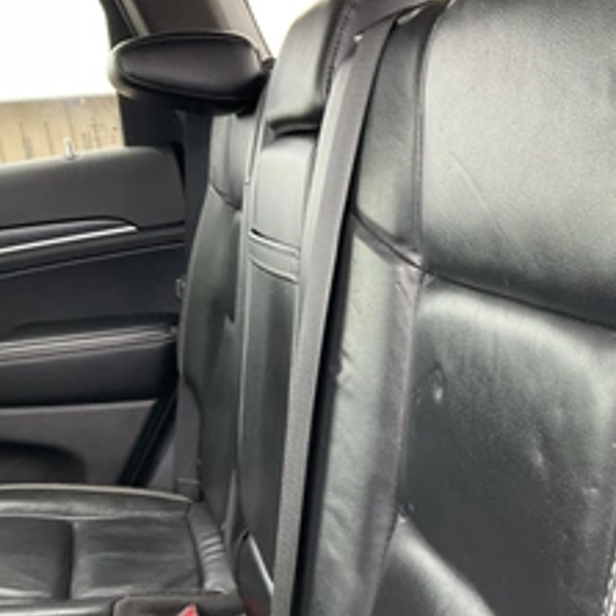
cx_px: 486
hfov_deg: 35.7
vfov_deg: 36.6
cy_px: 389
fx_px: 926
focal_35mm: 46
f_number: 1.8
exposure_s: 1/74
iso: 64
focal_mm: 3
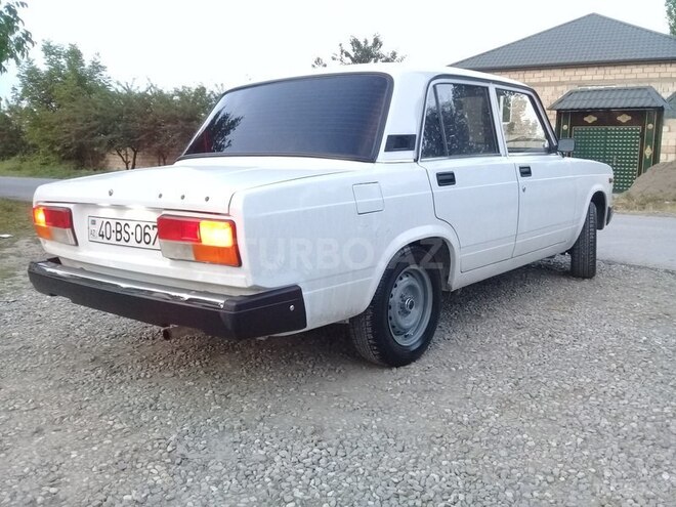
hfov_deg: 58.4
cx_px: 338
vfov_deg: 45.4
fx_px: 605
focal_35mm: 31
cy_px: 254
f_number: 2.2
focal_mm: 3.3
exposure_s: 1/33
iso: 160
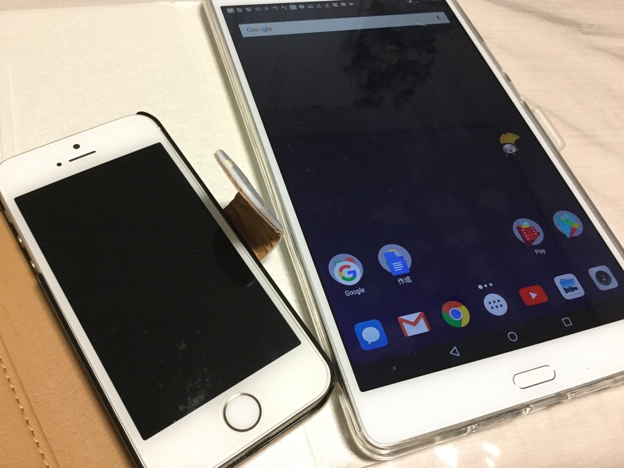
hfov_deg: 58.4
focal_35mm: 31
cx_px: 312
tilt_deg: -54.6
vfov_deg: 45.4
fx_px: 559
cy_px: 234
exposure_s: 1/30
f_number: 2.4
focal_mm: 3.3
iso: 125
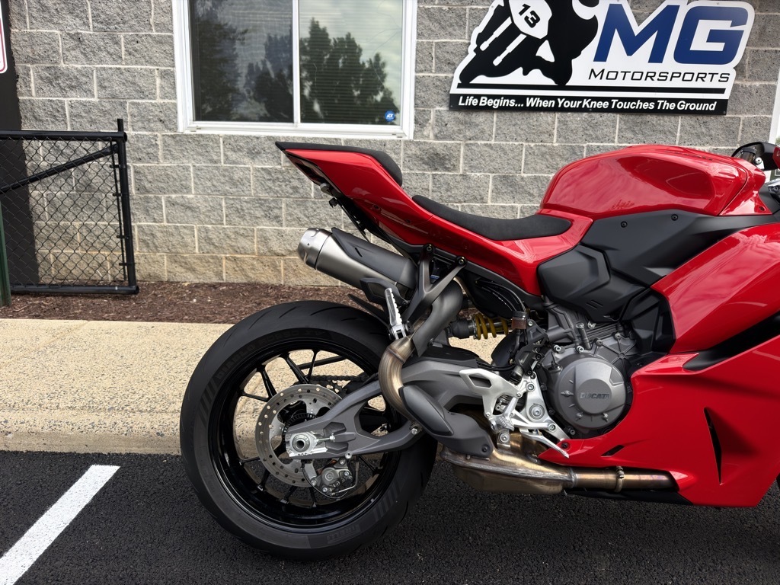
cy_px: 292
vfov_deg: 56.8
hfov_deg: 71.6
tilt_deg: -12.6
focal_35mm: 24
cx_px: 390
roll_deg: -1.1
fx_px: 541
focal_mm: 6.76
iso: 64
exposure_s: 1/1106
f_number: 1.78
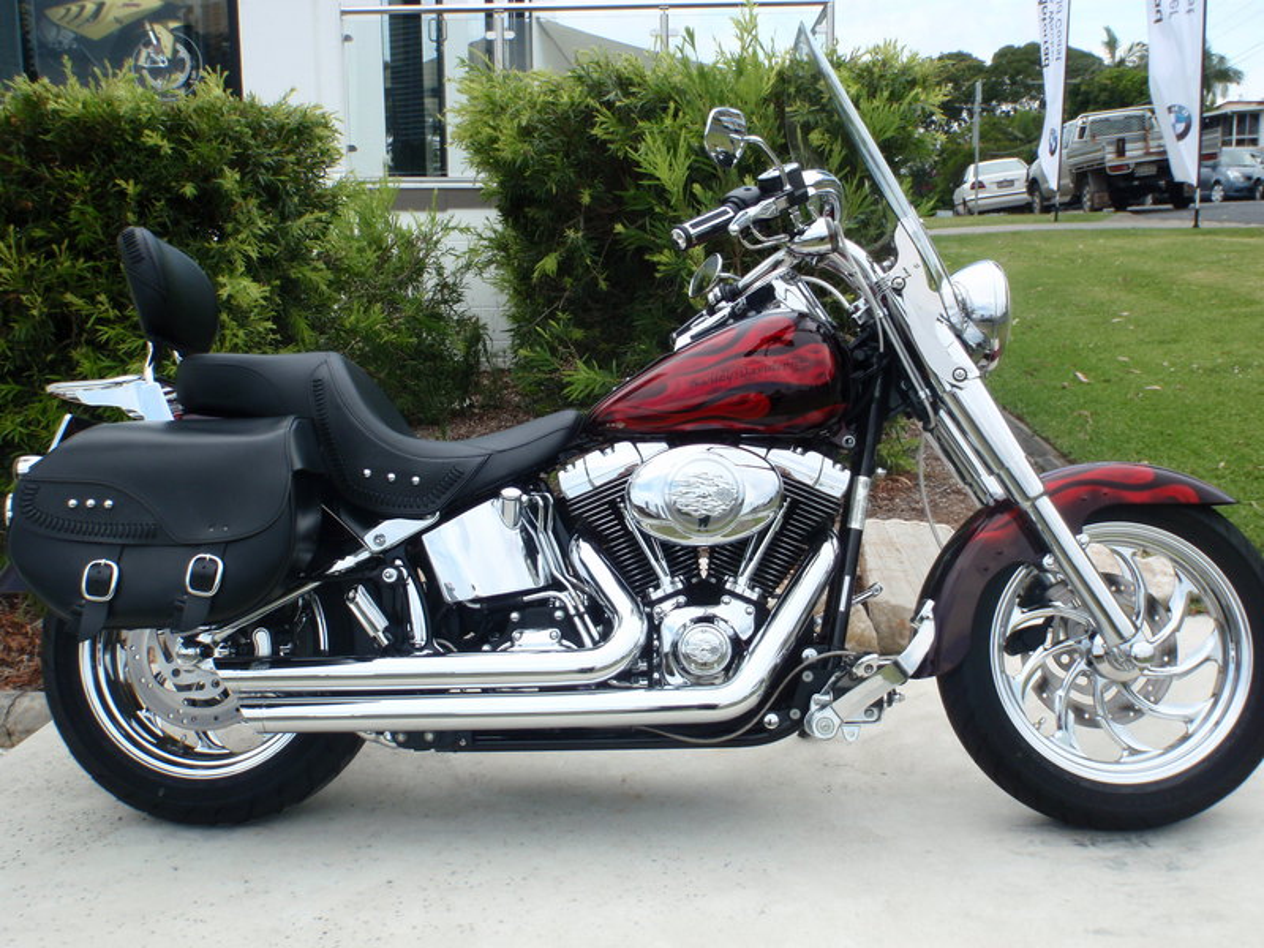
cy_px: 474
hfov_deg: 51.4
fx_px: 1315
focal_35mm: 36
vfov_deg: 39.7
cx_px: 632
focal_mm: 6.53
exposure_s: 1/80
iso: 64
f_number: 6.3
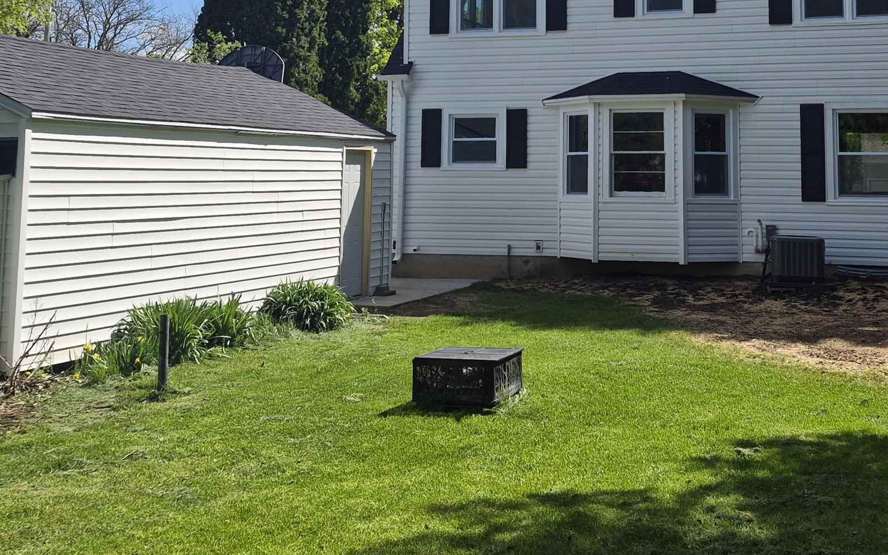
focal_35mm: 47
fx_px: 1137
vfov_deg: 26.6
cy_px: 69
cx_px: 543
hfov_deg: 42.4
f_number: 1.8
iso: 80
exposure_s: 1/4896
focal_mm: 5.4
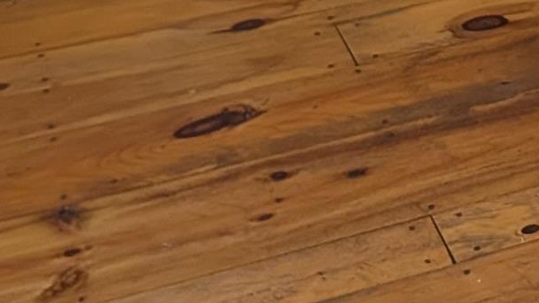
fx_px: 1901
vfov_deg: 8.0
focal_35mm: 133
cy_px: -550
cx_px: 1237
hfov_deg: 12.9
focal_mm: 6.9
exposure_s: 1/60
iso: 26
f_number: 1.68
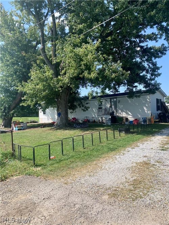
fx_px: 169
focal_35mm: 26
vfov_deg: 67.3
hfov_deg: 53.0
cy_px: 112
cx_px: 84
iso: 25
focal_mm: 4.25
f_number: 1.8
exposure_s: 1/1350
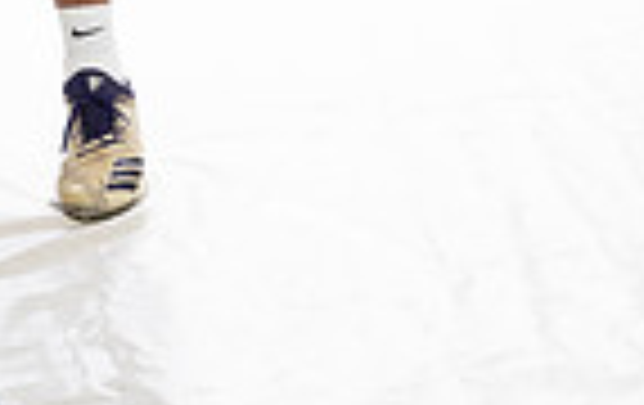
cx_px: -18
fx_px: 2866
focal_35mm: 163
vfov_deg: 7.5
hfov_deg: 12.6
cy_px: -585
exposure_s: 1/250
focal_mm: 51
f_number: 8
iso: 800
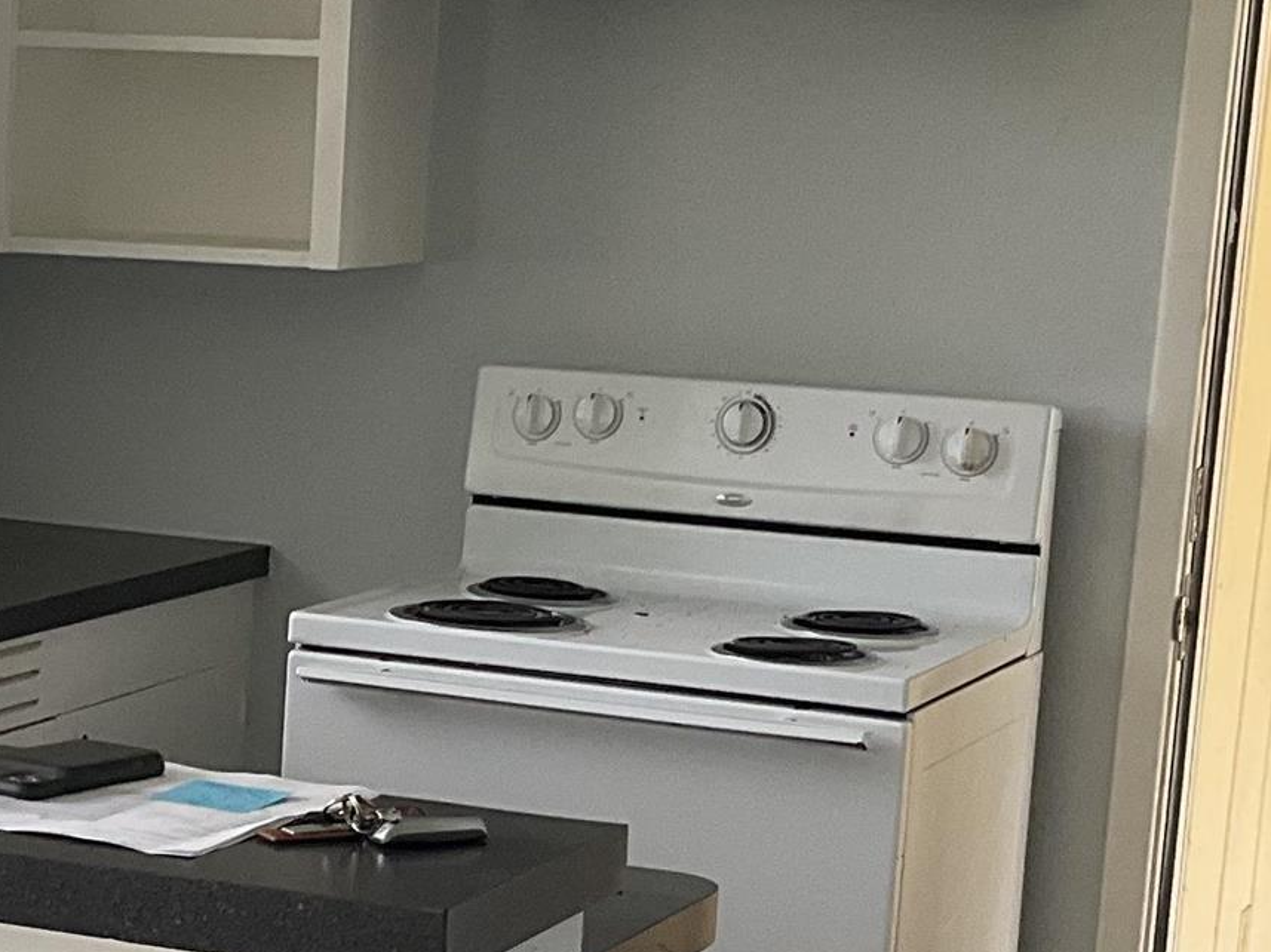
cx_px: 15
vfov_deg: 14.2
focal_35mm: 104
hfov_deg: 18.4
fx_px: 3817
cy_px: 701
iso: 64
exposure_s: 1/122
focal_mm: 3
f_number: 1.8
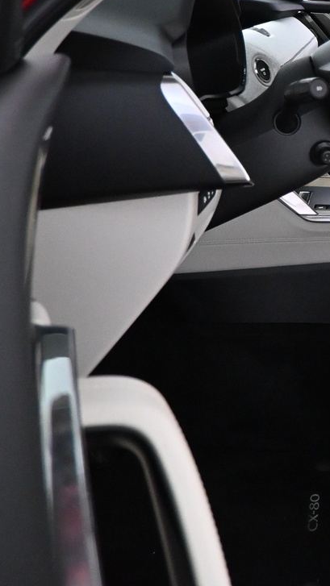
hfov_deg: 18.4
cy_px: 196
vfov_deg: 36.8
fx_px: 871
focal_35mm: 56
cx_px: 531
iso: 3200
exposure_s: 1/80
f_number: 3.5
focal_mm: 16
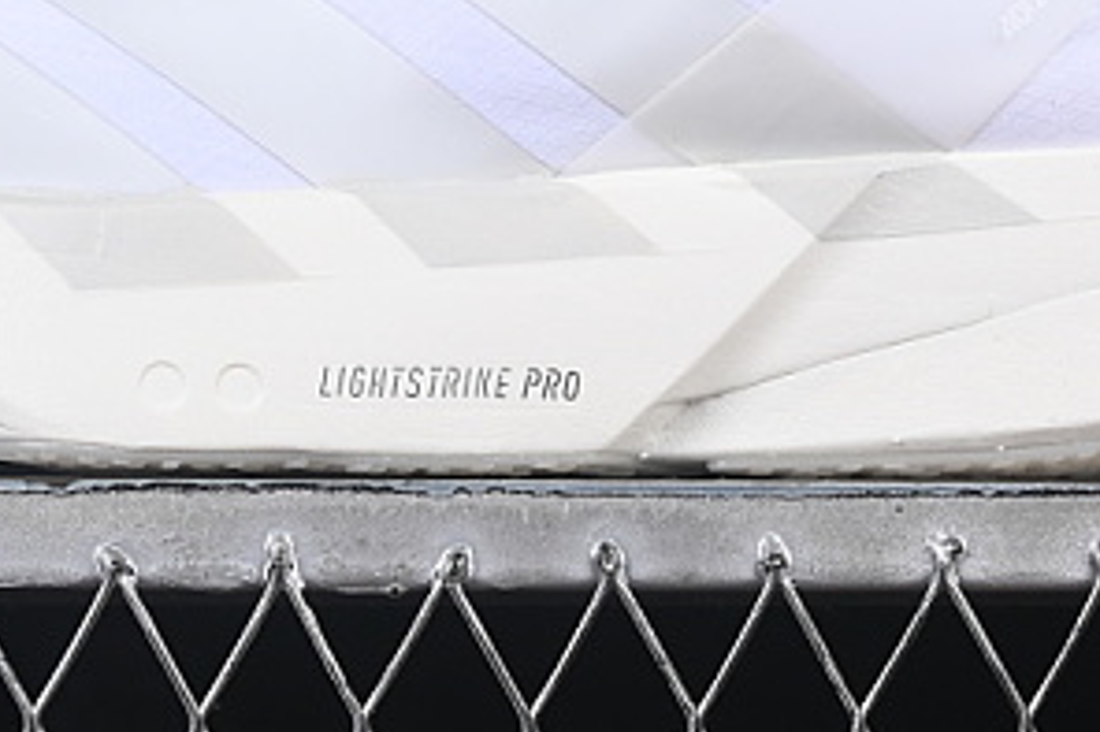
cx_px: 483
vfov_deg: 6.7
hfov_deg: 10.1
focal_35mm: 203
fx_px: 6199
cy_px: -139
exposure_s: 1/80
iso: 160
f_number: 8
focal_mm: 50
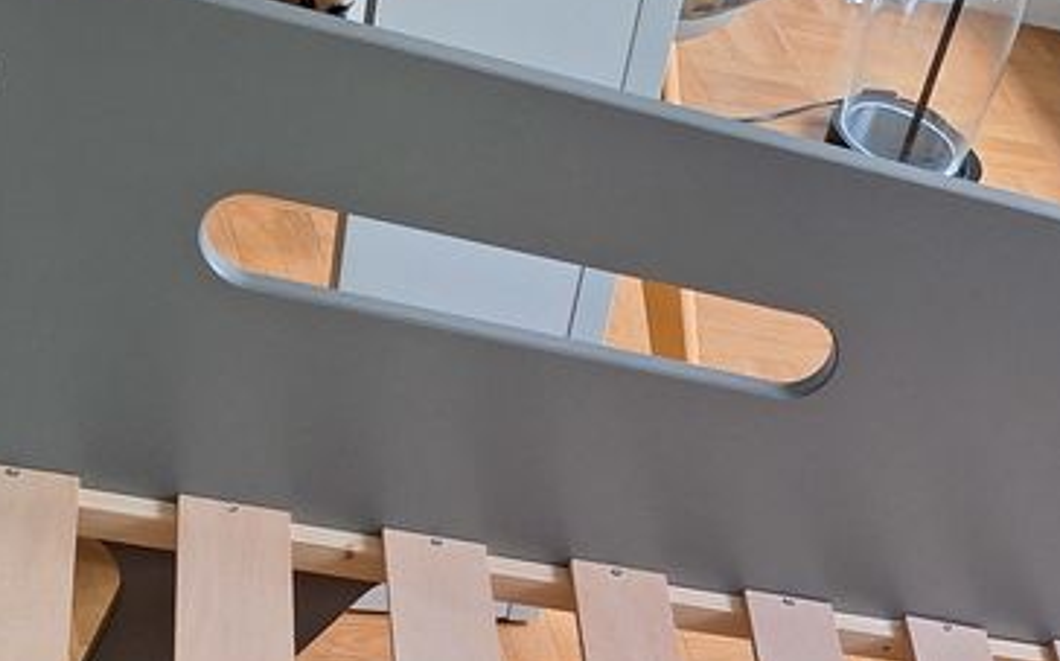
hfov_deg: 29.3
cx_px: 976
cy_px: 1002
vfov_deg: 17.4
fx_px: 1934
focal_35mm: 67
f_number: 1.8
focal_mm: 5.54
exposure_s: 1/50
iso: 160
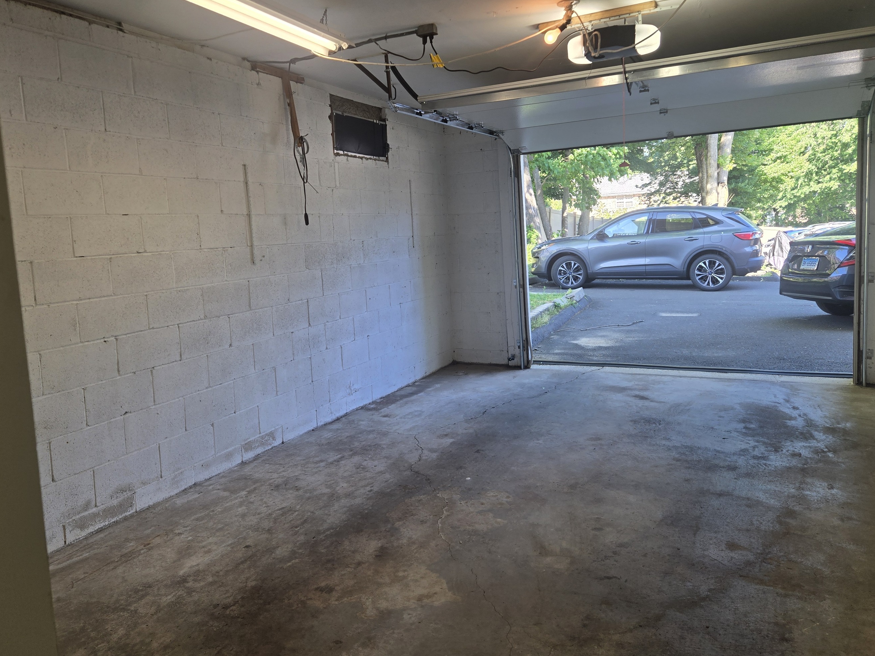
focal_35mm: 27
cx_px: 405
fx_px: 683
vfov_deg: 51.3
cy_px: 301
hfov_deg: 65.2
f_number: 1.8
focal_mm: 5.4
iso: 40
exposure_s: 1/120
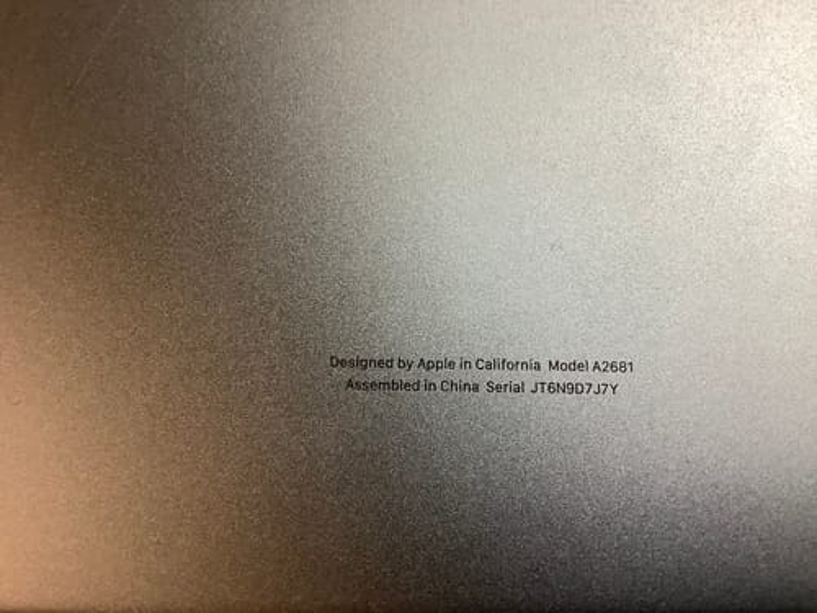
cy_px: 306
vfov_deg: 45.4
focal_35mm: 31
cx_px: 408
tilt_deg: -81.6
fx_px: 732
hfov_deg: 58.4
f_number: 2.4
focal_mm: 3.3
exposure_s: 1/50
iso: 160
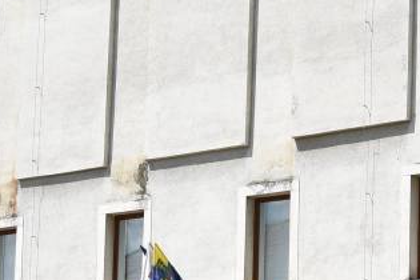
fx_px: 1702
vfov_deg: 9.3
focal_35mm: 146
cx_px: 492
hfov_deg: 13.7
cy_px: 331
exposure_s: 1/500
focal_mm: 17
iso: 140
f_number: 8
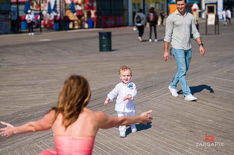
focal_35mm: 92
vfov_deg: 14.8
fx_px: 598
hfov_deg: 22.2
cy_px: 78
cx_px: 117
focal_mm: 92
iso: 200
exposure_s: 1/6400
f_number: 3.2
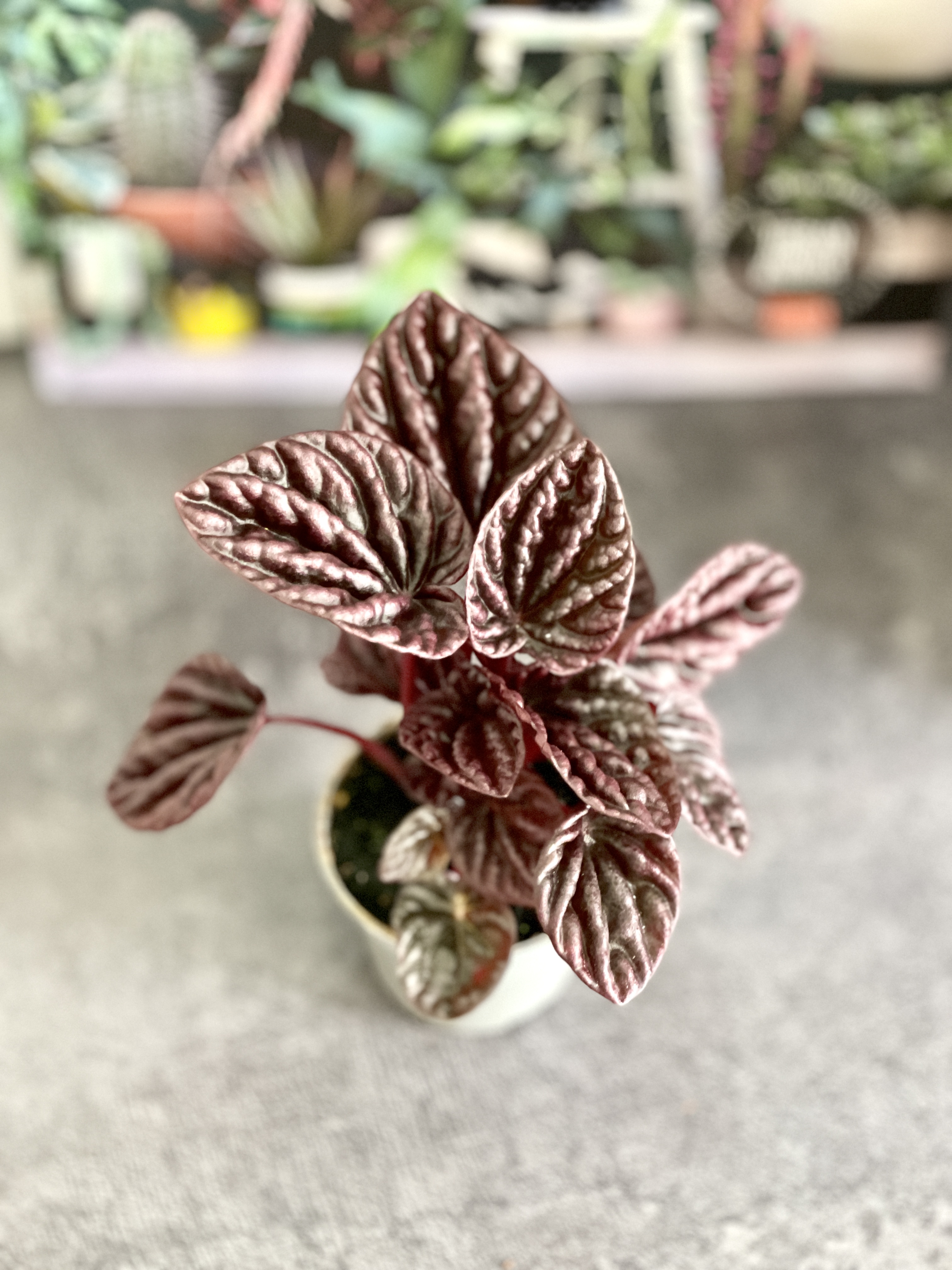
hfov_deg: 22.9
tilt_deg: -52.2
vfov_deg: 30.3
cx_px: 476
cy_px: 635
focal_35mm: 64
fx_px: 2347
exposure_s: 1/34
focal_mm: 7.5
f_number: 2.2
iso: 400
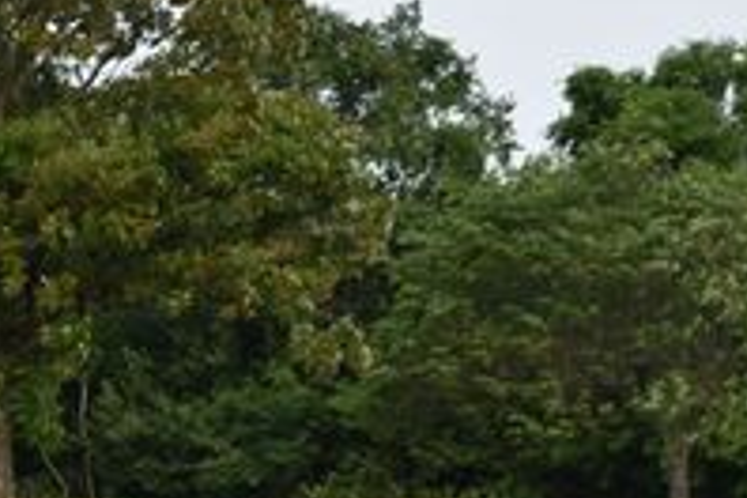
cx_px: -87
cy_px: 639
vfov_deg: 6.1
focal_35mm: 223
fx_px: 4627
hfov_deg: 9.1
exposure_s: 1/250
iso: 400
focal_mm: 46
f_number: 5.3
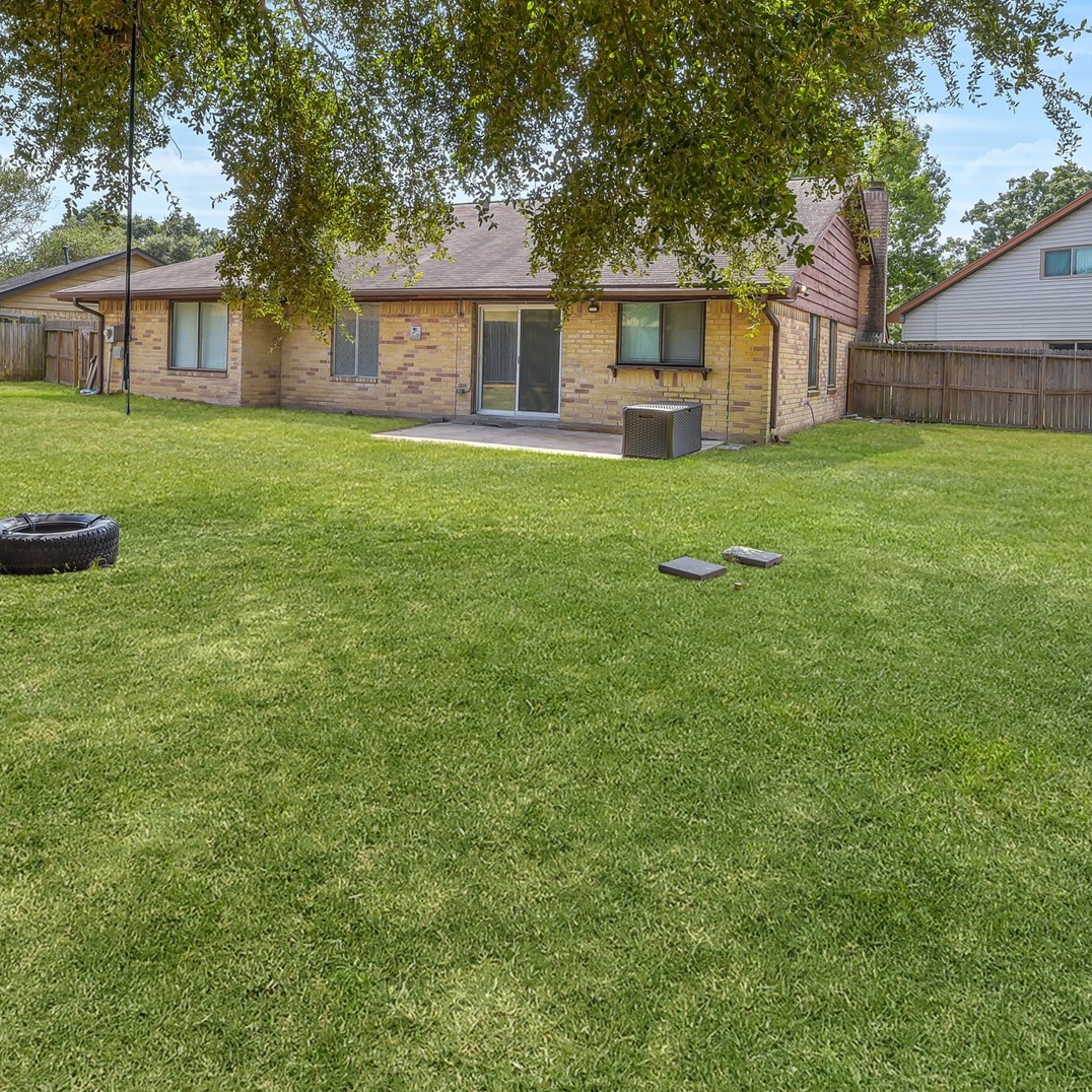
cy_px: 359
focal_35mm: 24
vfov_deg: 63.3
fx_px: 857
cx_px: 487
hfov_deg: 64.9
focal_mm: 14
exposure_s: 1/500
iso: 500
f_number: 11
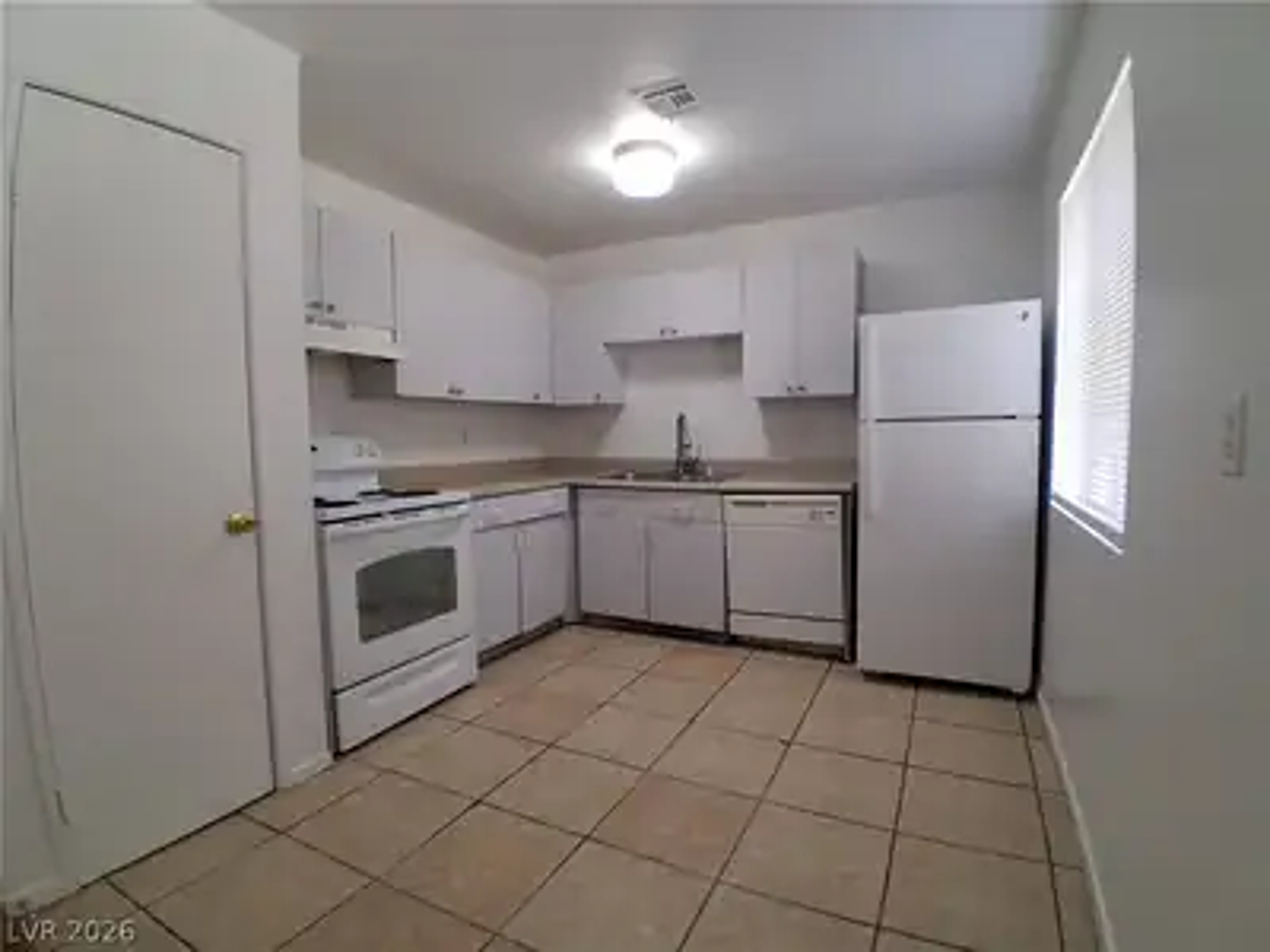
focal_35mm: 17
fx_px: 624
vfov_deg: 74.7
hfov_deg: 91.0
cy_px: 476
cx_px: 635
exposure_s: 1/40
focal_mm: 1.4
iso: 160
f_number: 2.2
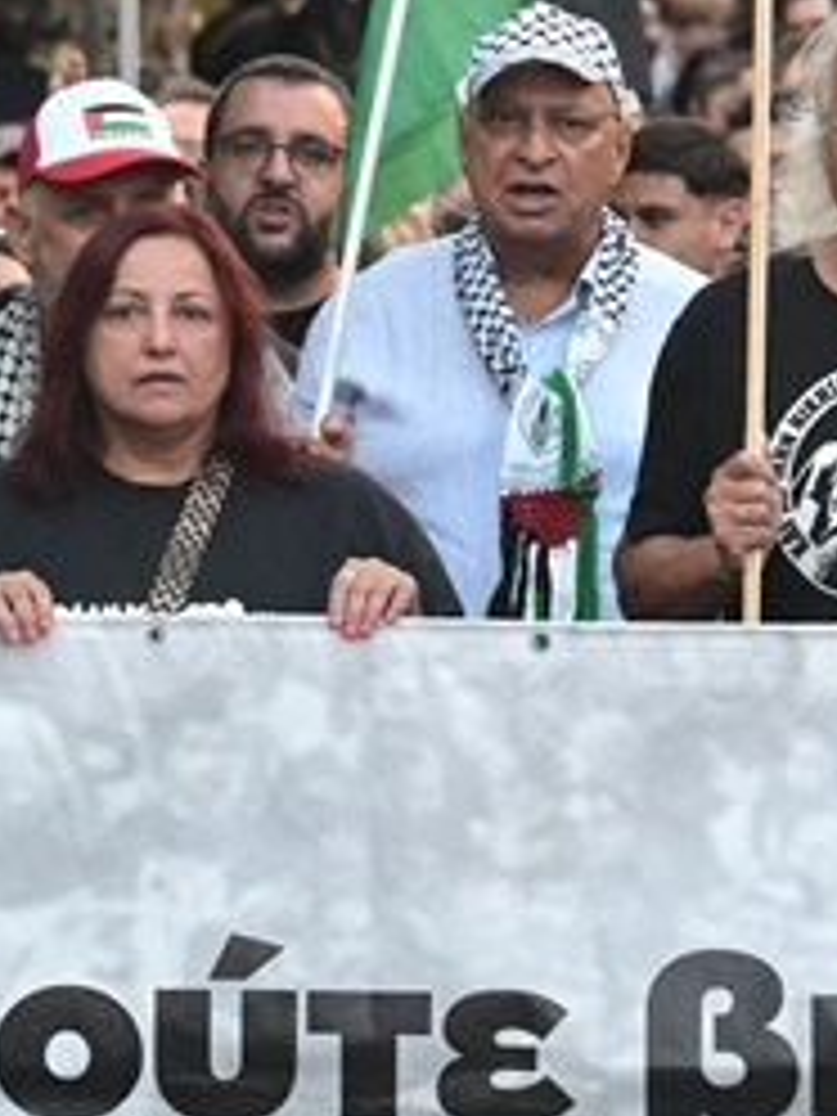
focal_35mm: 575
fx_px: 18538
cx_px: 1264
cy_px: 356
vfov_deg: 3.4
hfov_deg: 2.6
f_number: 8
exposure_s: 1/320
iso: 4000
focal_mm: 165
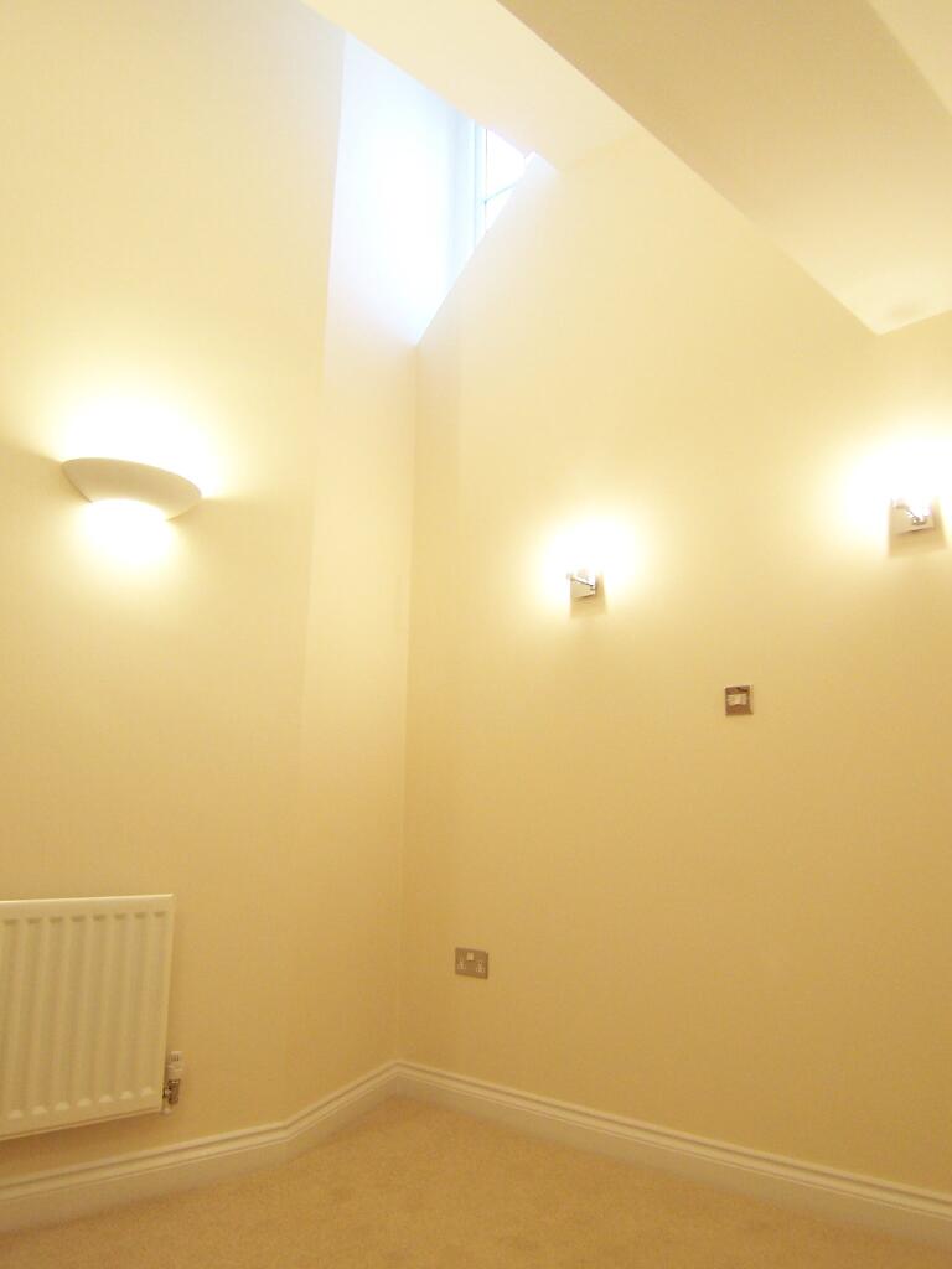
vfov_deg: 73.9
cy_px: 634
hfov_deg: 58.9
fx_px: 843
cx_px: 476
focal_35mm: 23
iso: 160
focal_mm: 3.8
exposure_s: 1/25
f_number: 2.8
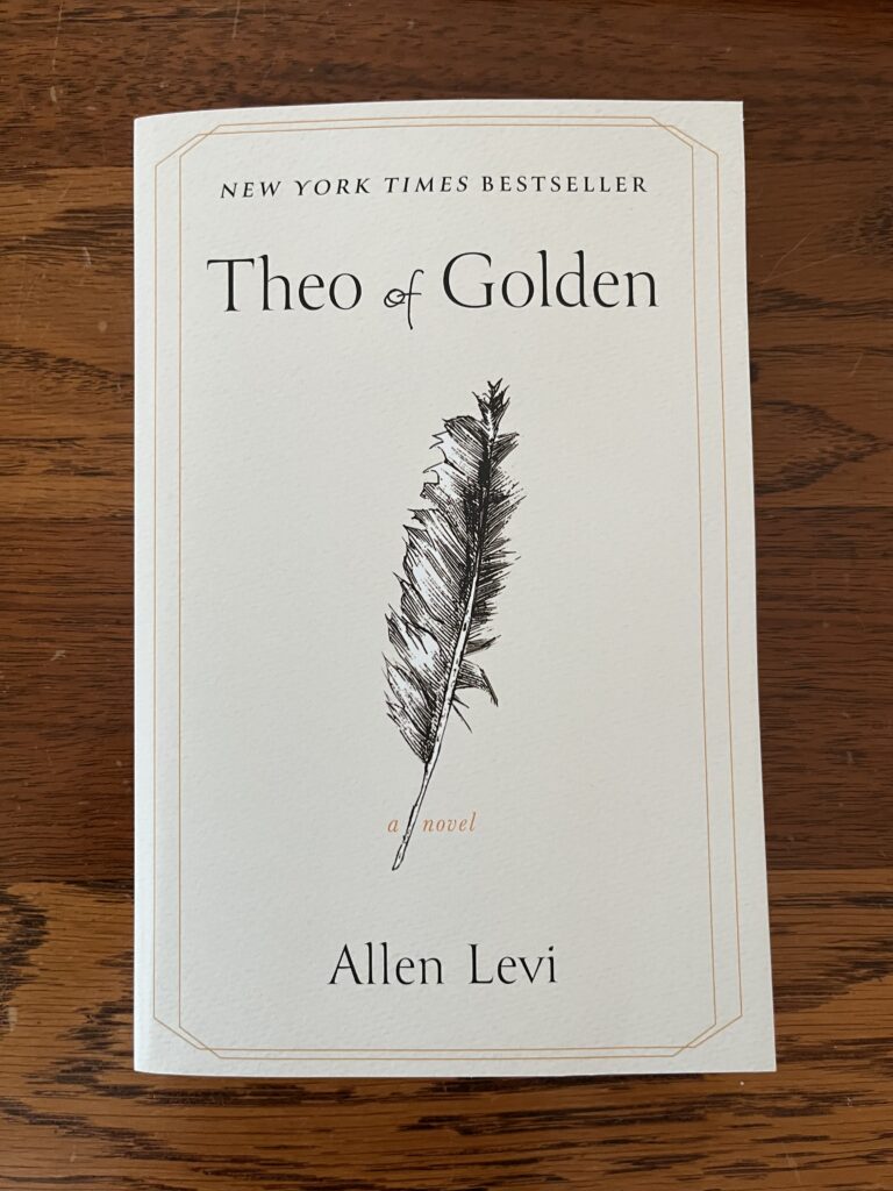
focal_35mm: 26
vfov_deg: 67.3
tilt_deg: -88.0
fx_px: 894
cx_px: 446
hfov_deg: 53.1
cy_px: 596
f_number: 1.6
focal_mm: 5.1
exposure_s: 1/60
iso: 320
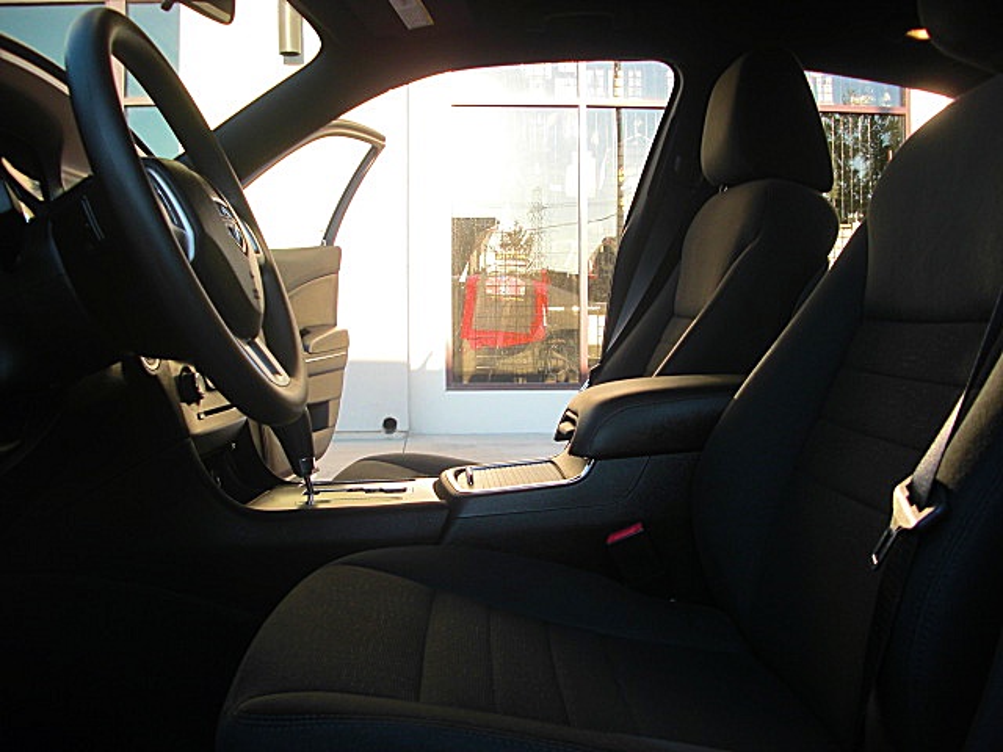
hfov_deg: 51.4
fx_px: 1043
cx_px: 502
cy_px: 376
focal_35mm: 36
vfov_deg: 39.7
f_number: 2.8
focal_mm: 6.3
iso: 50
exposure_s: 1/160
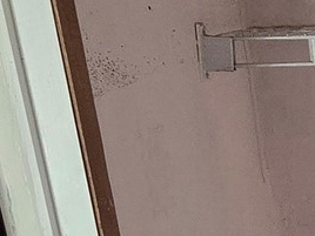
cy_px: 259
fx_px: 846
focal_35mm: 93
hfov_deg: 16.1
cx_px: 642
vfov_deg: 15.5
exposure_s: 1/60
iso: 320
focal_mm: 2.2
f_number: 2.2
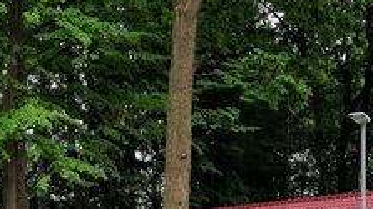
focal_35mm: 94
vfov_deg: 12.4
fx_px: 929
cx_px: 90
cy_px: 276
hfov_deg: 22.5
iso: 50
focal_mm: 5.3
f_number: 1.8
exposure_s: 1/301
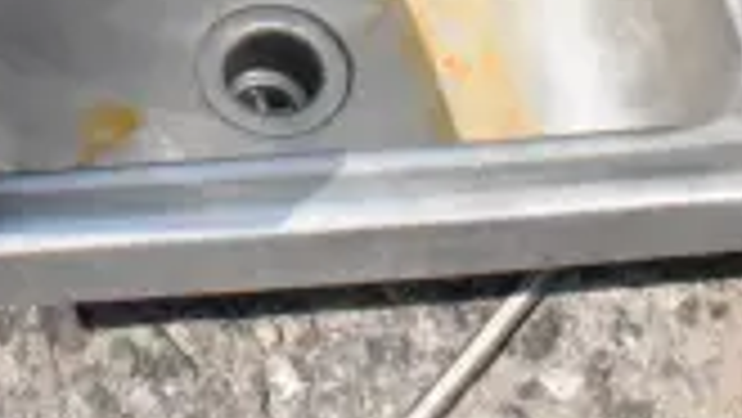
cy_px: -434
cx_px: 9
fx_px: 2283
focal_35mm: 116
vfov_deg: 9.7
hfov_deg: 18.0
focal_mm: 20
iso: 6400
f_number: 22
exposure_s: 1/2000
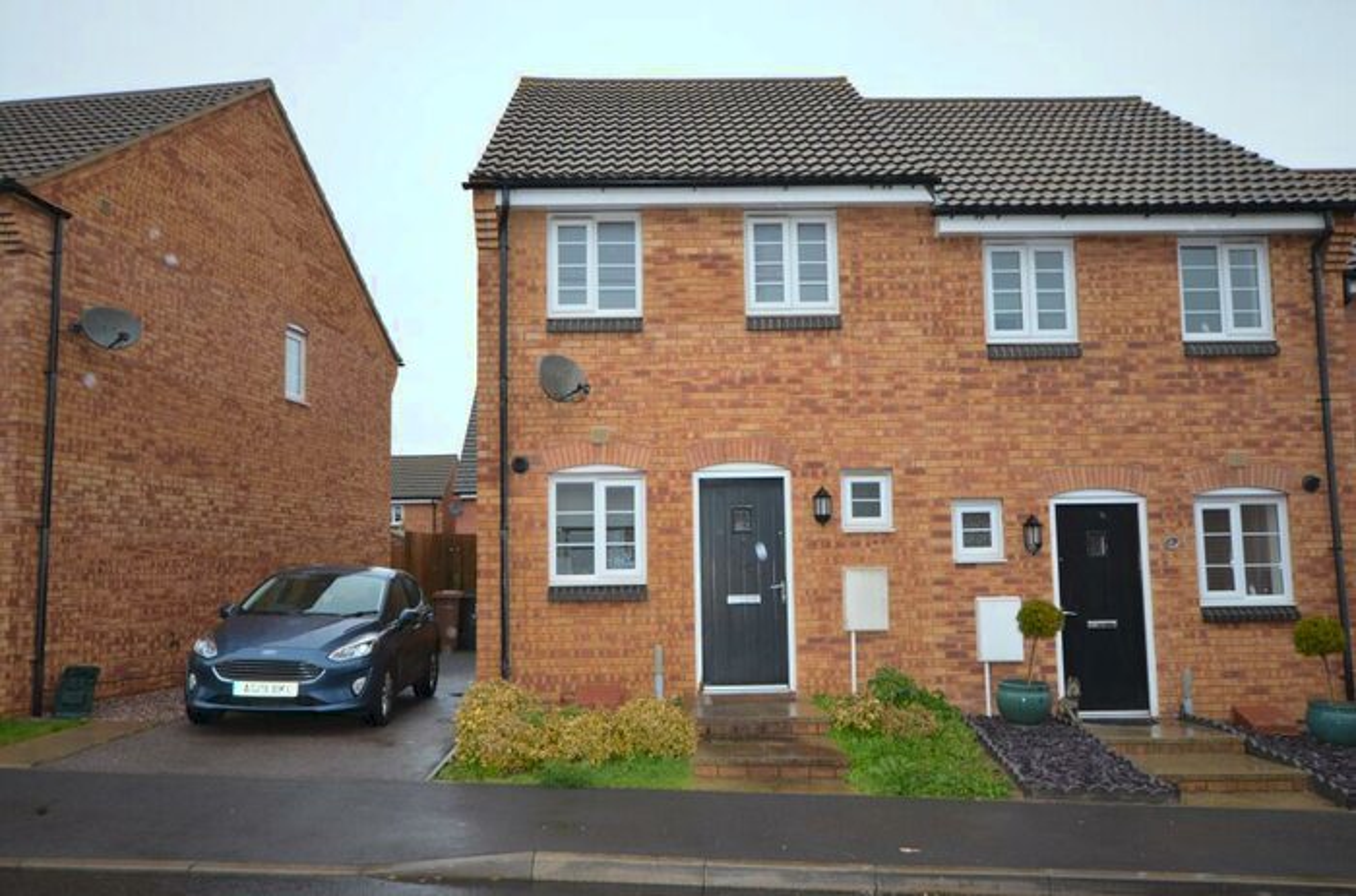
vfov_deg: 43.4
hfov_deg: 62.1
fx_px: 1127
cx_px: 678
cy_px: 448
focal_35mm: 30
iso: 400
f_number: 5.6
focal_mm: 20
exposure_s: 1/60
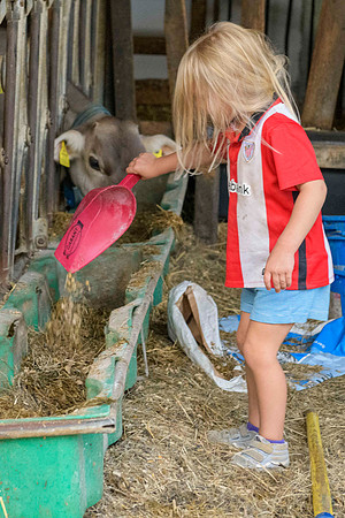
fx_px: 1760
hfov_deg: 11.2
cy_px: 228
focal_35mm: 122
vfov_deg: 16.7
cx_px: 152
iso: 5600
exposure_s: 1/160
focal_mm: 70
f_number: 5.6
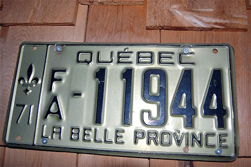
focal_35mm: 28
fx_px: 199
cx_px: 126
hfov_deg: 64.6
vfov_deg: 45.7
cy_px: 84
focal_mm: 19
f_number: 3.5
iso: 220
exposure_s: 1
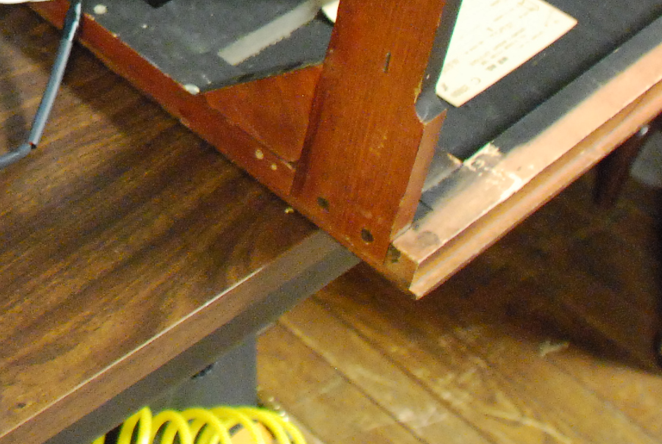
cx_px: -187
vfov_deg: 13.7
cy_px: -228
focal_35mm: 94
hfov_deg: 20.0
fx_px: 1731
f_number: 3.5
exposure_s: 1/13
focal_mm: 18
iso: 1600
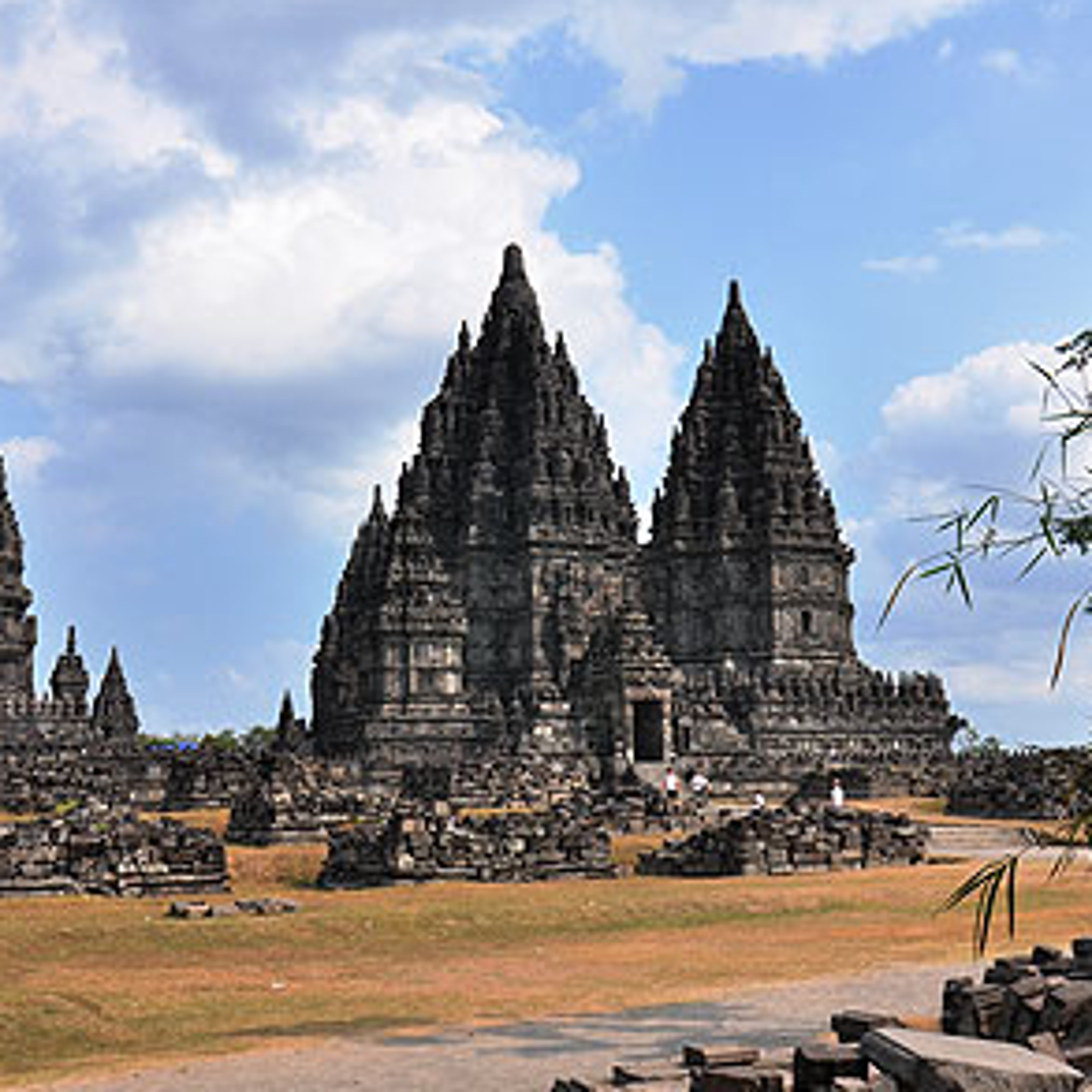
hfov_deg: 39.2
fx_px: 1535
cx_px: 537
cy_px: 546
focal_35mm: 43
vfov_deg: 39.2
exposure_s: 1/500
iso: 250
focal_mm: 22
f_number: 9
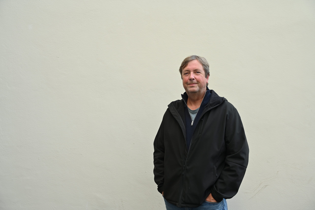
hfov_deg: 53.1
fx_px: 315
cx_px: 158
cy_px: 105
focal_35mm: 36
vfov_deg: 36.8
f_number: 4.8
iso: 400
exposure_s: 1/160
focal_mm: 36
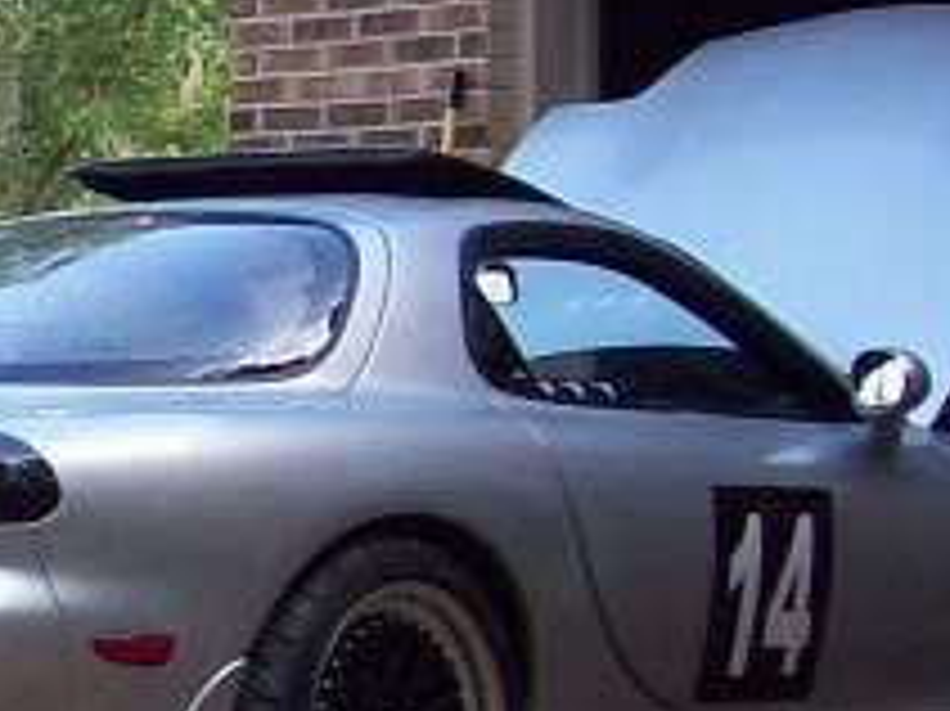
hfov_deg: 10.5
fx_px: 4800
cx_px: -878
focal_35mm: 175
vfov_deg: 8.5
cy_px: 515
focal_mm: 6
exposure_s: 1/186
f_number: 2.7
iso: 80
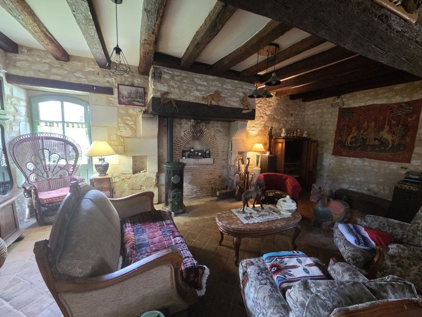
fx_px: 158
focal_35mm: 13
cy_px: 158
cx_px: 211
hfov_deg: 106.2
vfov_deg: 89.9
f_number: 2.2
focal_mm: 2.2
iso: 1250
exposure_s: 1/33.3
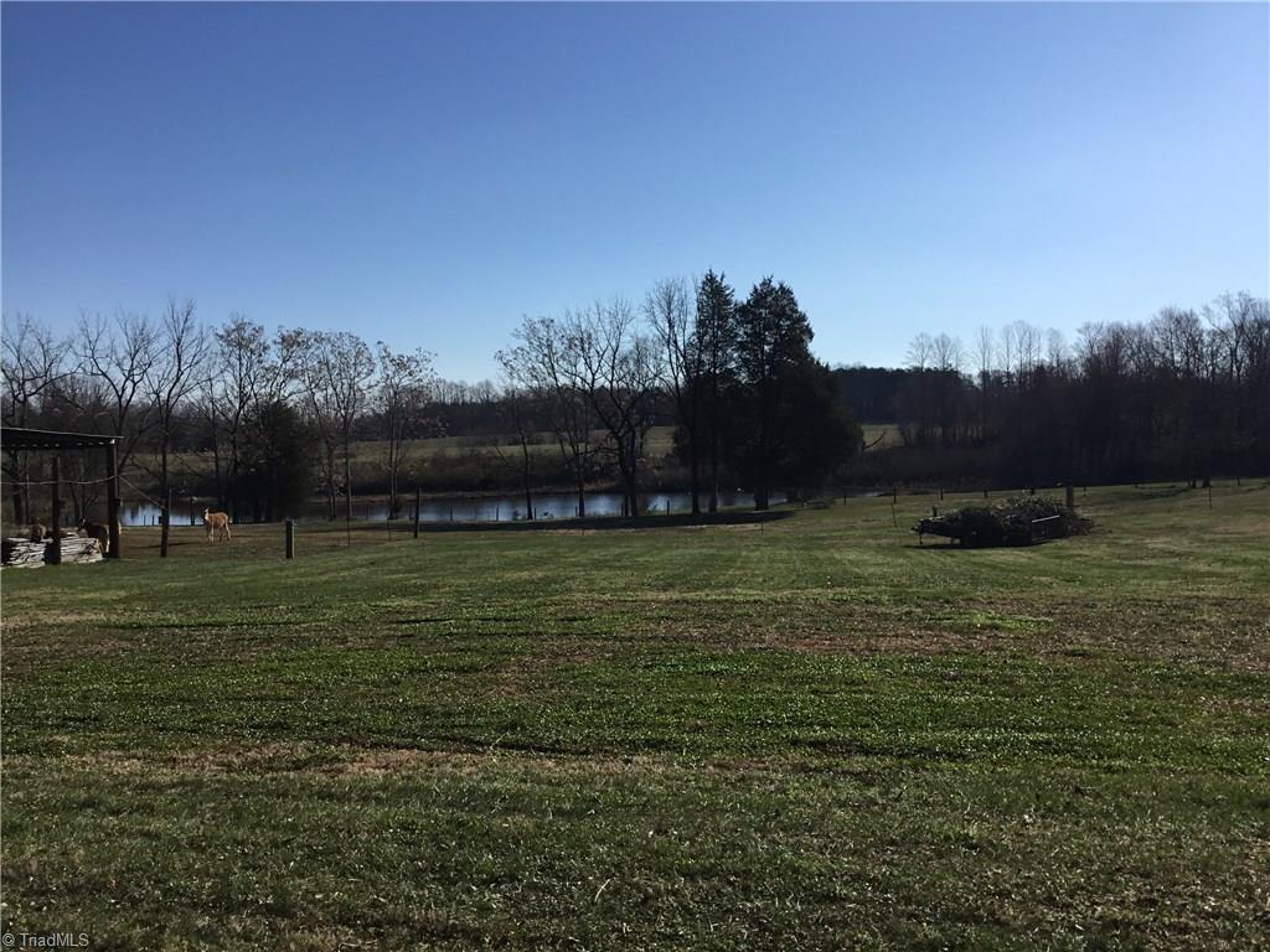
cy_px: 476
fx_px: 1137
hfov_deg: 58.4
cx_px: 635
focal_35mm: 31
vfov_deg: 45.4
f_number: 2.4
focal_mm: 3.3
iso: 25
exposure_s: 1/1988
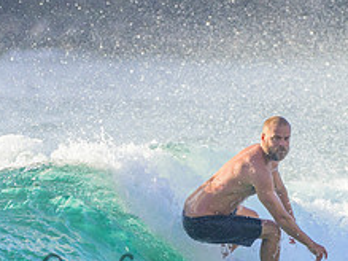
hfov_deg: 1.3
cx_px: 214
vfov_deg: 1.0
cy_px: 225
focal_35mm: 1563
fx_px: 15704
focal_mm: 500
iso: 280
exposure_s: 1/2000
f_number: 5.6
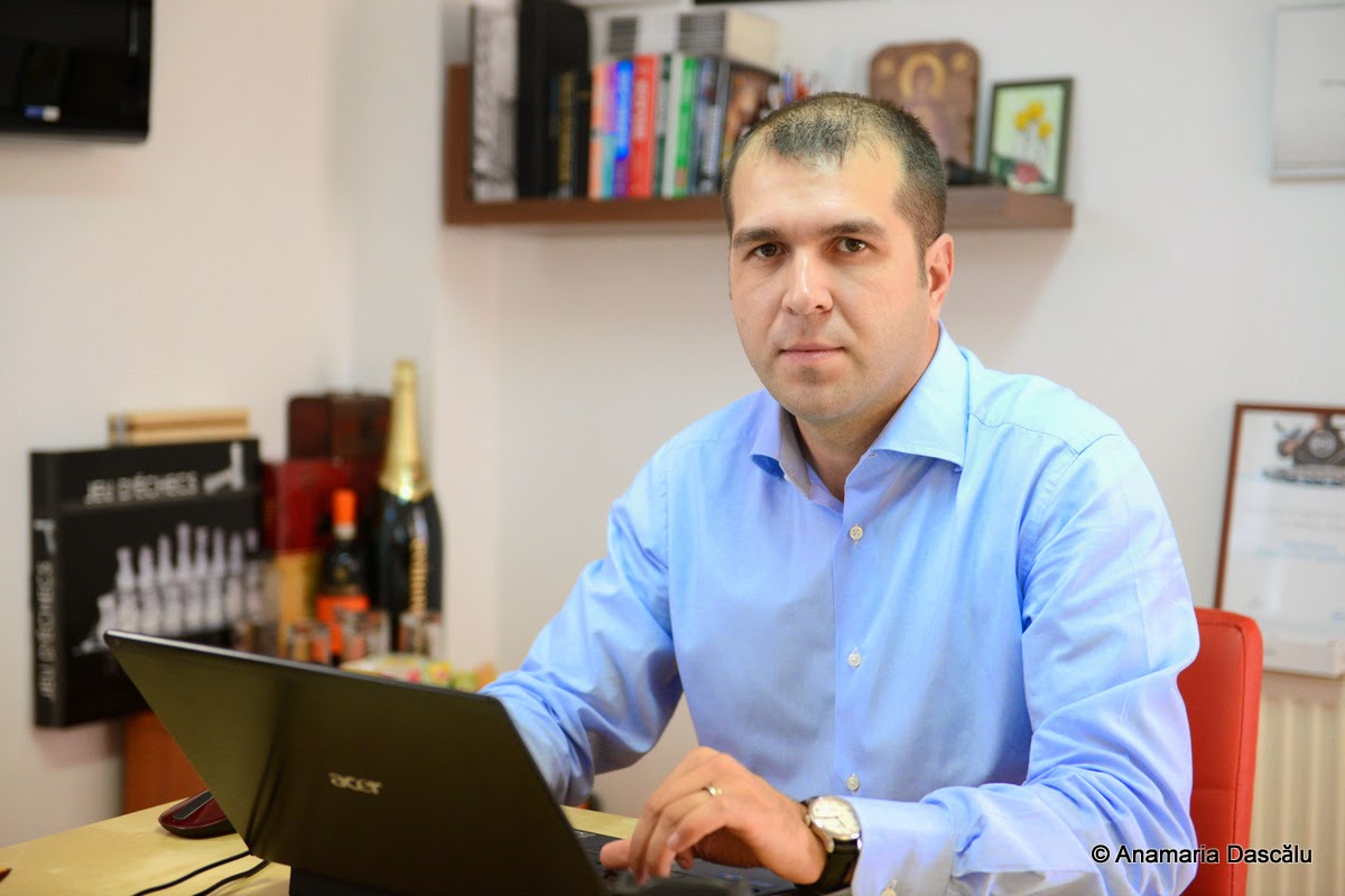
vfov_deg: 24.2
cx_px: 672
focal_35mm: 56
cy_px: 448
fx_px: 2092
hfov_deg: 35.6
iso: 1600
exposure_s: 1/320
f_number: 2.8
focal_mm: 56
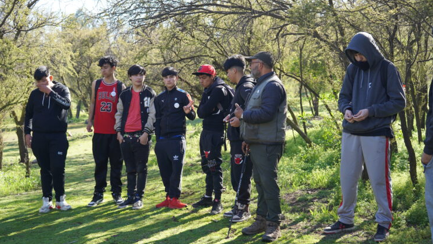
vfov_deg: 23.9
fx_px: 574
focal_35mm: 50
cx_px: 218
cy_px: 116
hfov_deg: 41.3
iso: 125
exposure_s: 1/160
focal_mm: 47
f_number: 4.5
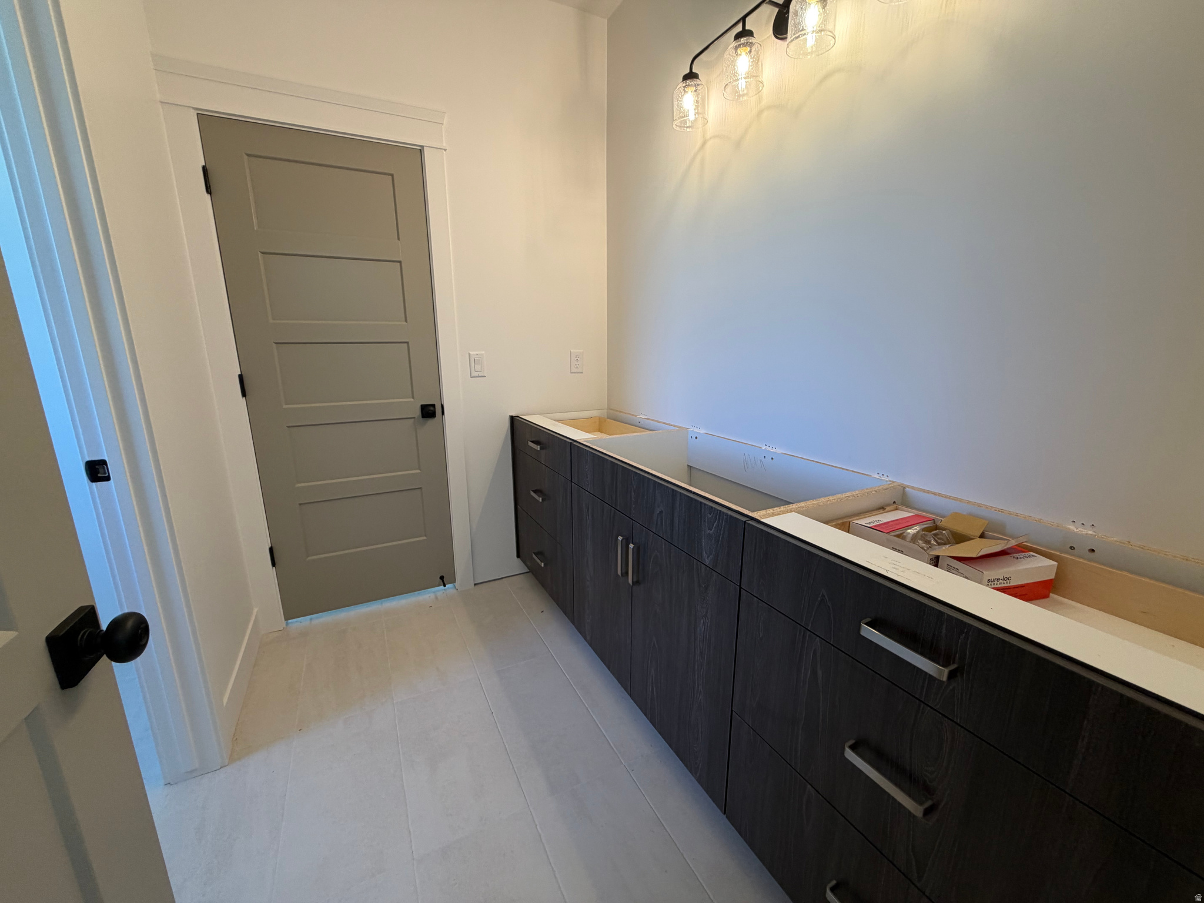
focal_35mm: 14
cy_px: 452
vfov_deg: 85.7
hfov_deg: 102.1
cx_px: 602
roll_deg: +0.5
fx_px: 487
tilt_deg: -13.4
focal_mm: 2.22
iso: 125
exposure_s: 1/120
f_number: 2.2
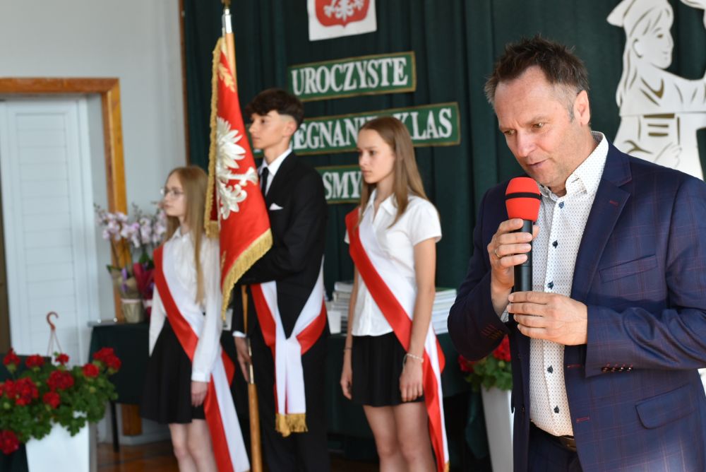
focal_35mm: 75
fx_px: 1472
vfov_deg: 18.2
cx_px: 353
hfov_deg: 27.0
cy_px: 236
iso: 400
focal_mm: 50
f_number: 5.6
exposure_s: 1/125
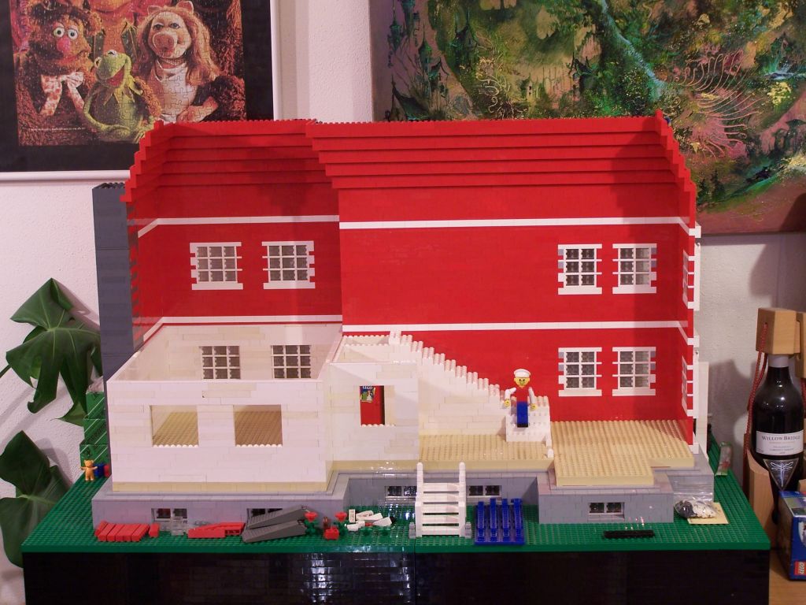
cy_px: 302
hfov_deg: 29.0
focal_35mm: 67
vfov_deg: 21.9
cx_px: 403
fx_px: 1560
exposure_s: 1/2
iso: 80
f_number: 3.2
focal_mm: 11.1
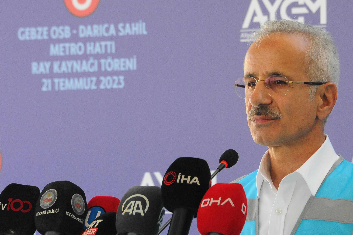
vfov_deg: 3.1
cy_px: 125
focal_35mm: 449
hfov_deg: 4.6
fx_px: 4397
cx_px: 230
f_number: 6.3
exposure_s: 1/400
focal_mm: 190
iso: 1600
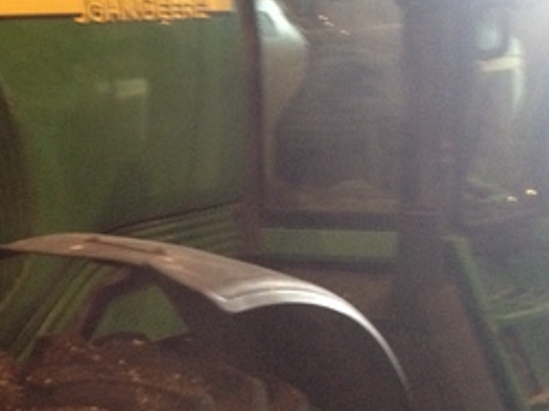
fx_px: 1205
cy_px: 262
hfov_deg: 25.4
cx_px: 133
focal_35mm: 76
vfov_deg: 19.3
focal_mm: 4.28
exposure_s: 1/20
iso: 400
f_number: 2.4
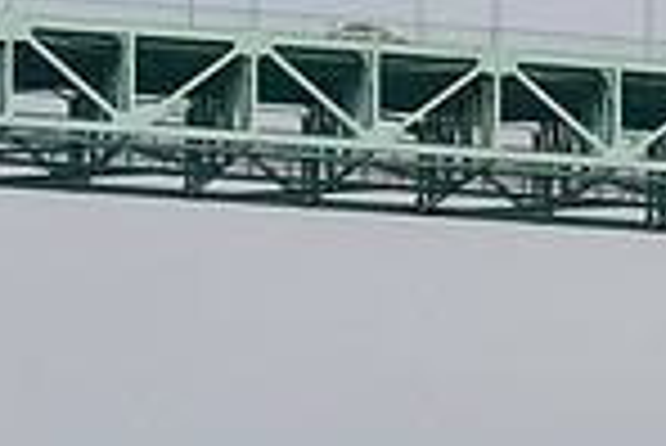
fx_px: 7870
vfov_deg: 3.2
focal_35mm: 425
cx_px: 634
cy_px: 687
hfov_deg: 4.8
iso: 320
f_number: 4
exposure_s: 1/5000
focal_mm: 105
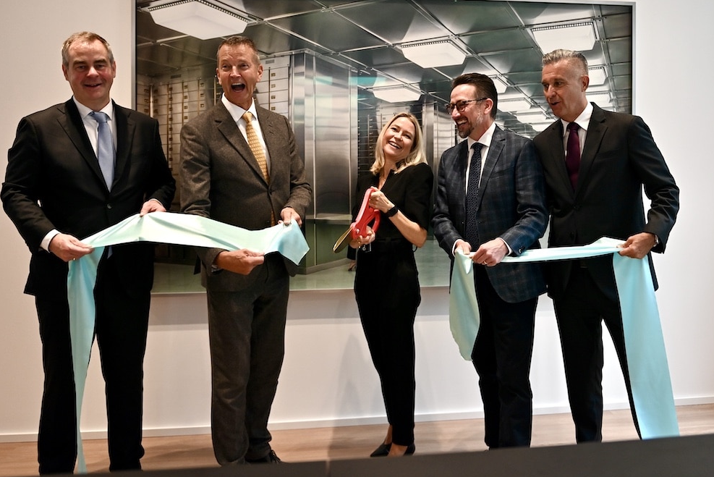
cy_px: 235
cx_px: 346
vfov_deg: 46.4
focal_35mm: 28
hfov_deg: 65.4
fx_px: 556
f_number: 2.8
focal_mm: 27
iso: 720
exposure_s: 1/160
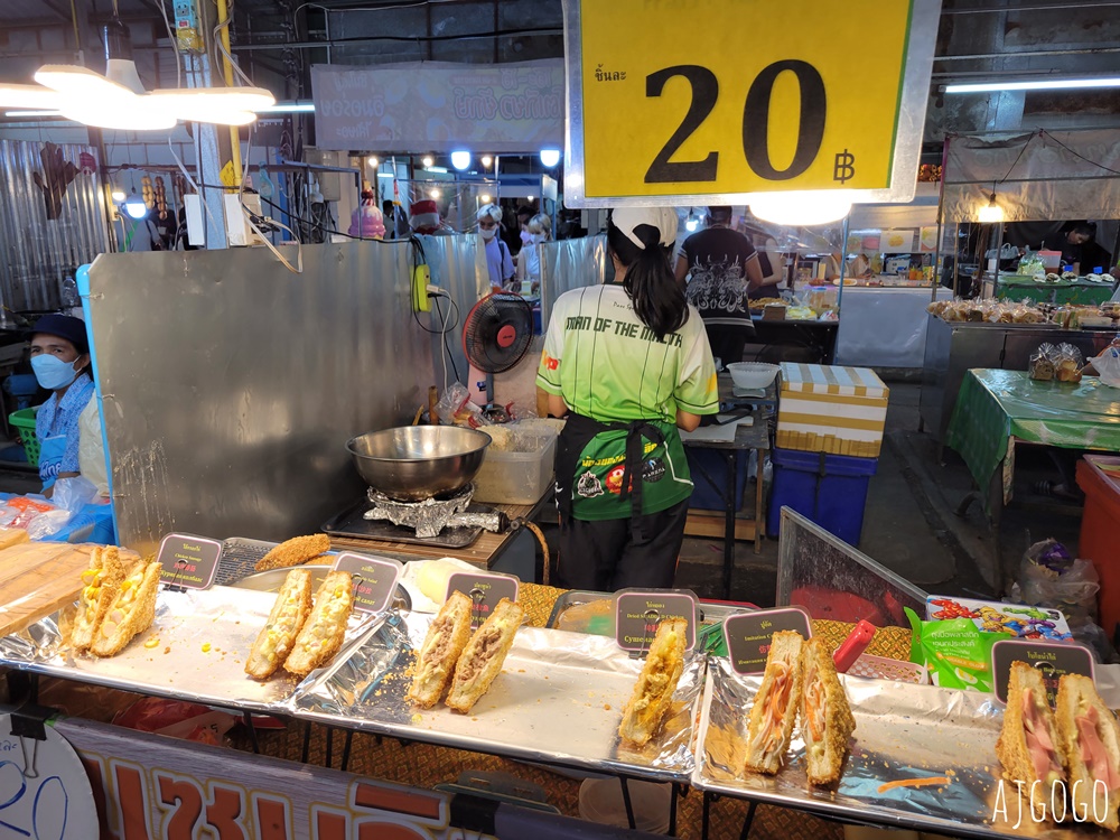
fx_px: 841
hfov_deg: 67.3
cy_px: 420
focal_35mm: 26
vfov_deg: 53.1
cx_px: 560
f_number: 1.8
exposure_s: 1/120
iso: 64
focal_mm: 5.4
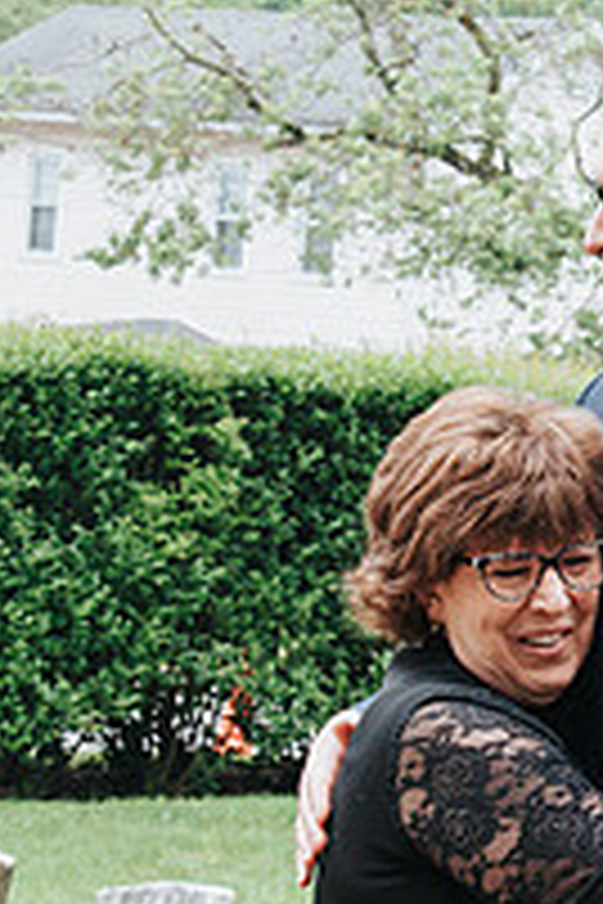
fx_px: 4045
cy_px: 535
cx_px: 868
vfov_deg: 12.8
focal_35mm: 161
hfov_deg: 8.4
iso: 360
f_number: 8
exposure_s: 1/250
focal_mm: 48
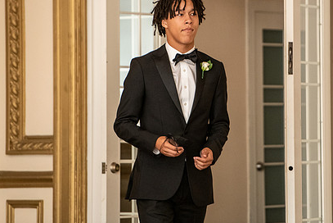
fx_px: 2638
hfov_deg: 7.2
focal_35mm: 285
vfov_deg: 4.8
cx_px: 201
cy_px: 73
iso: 3200
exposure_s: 1/500
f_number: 2.8
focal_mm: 200
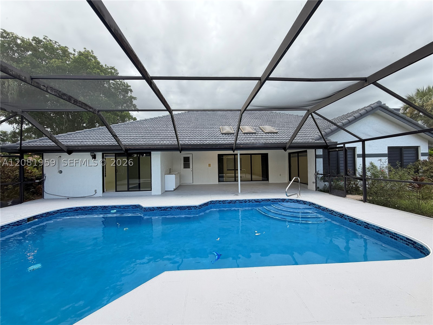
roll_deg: +1.1
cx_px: 216
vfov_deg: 85.7
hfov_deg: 102.1
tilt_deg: +0.4
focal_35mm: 14
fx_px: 175
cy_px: 162
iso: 100
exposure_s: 1/121
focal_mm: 2.22
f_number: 2.2
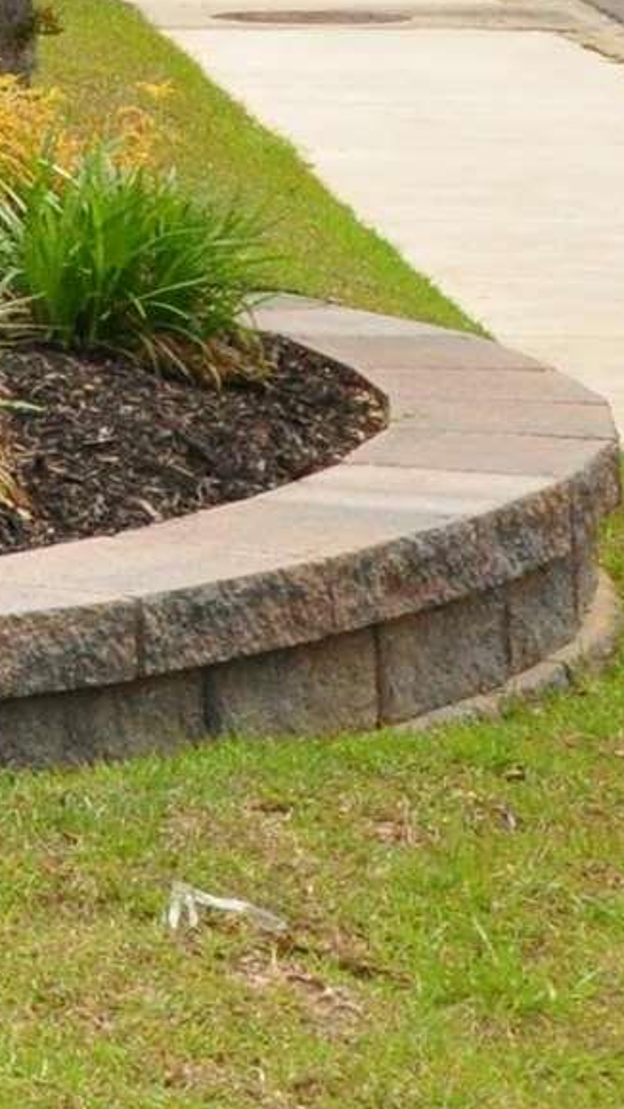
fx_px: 6849
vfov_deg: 8.9
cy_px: -720
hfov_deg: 4.7
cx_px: -2050
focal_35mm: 233
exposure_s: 1/1600
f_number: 11
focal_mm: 28
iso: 1000
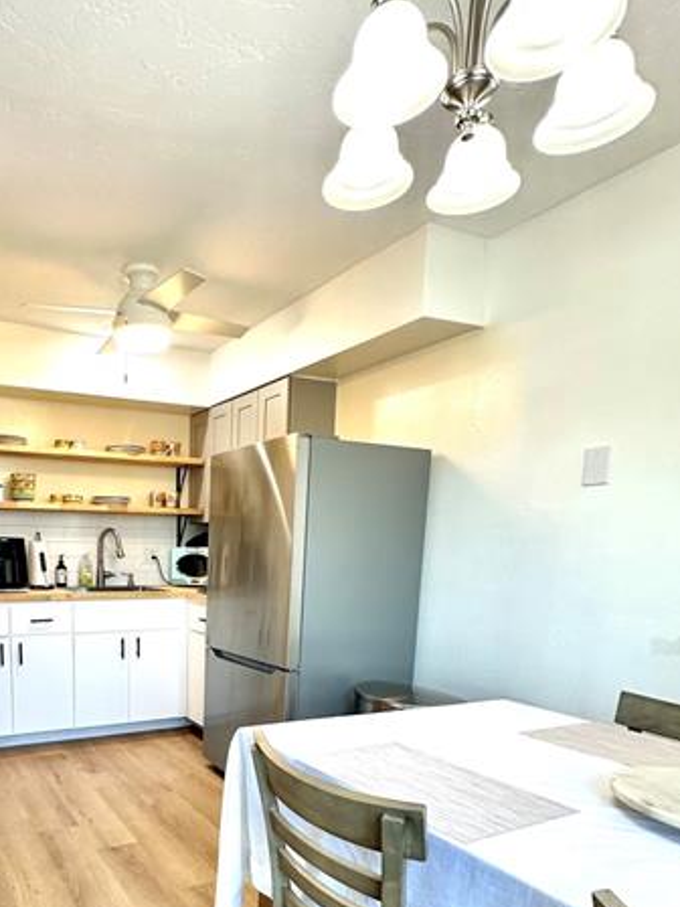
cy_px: 646
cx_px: 160
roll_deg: -1.7
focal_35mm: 24
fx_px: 629
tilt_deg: -8.9
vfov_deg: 68.3
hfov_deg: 53.9
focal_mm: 2.22
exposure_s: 1/120
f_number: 2.2
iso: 250
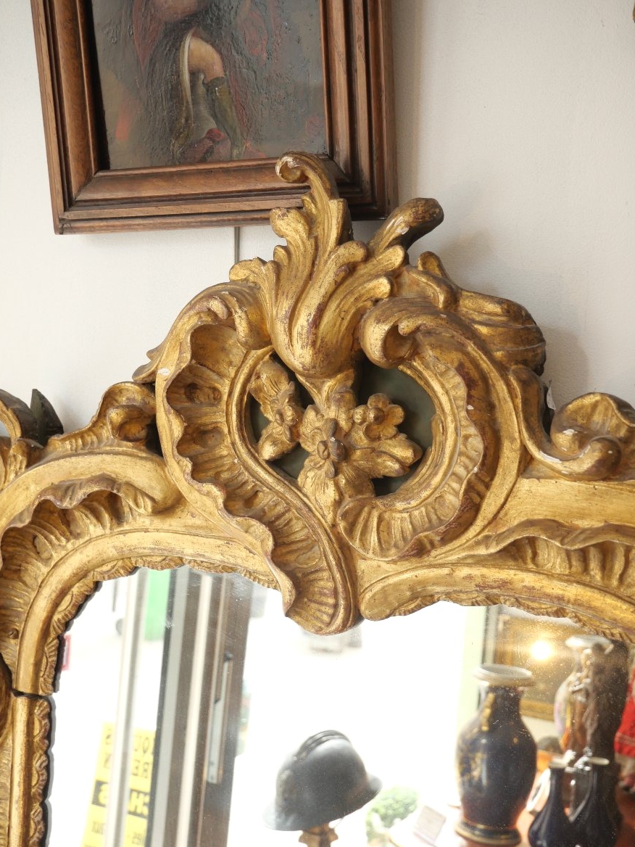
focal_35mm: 37
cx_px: 317
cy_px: 434
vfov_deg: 50.1
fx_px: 905
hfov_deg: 38.7
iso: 500
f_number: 4.5
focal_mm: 18
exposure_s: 1/60
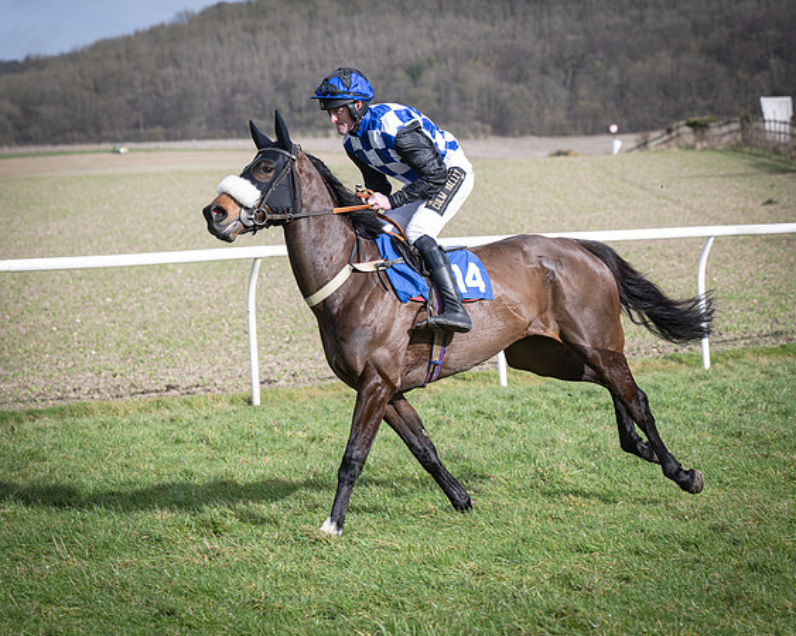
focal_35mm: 144
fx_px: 3398
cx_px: 437
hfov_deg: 13.4
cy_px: 395
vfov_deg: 10.7
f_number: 4
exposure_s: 1/1600
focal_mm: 91
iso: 200
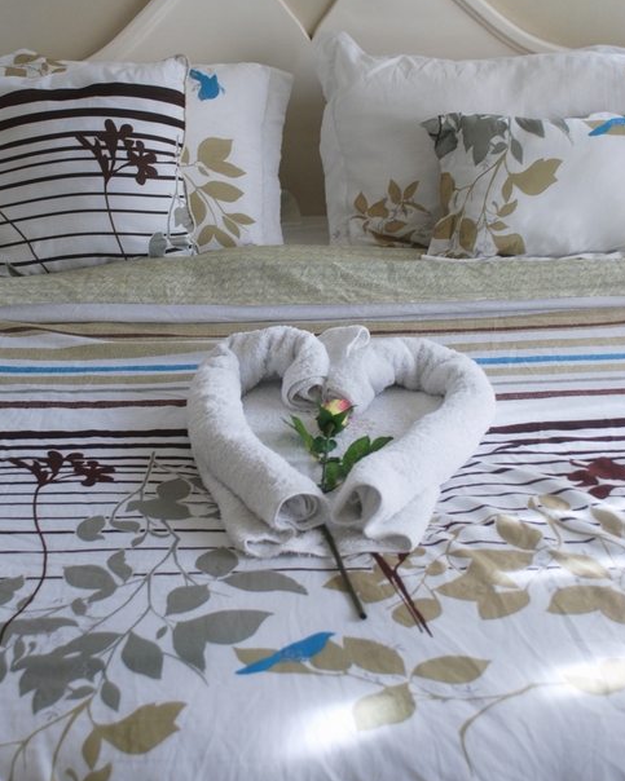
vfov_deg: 33.5
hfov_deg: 27.1
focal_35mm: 56
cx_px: 314
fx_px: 1295
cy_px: 305
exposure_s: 1/45
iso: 200
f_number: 4.2
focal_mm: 32
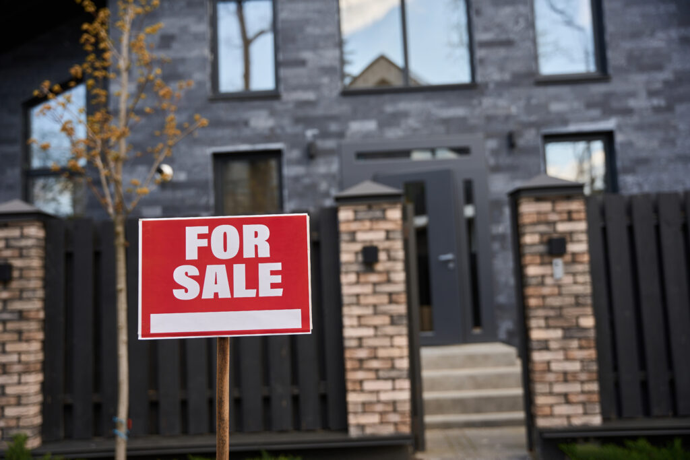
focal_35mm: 36
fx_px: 684
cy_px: 230
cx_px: 345
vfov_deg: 37.2
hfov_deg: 53.5
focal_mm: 35.7
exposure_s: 1/640
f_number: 2.8
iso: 160
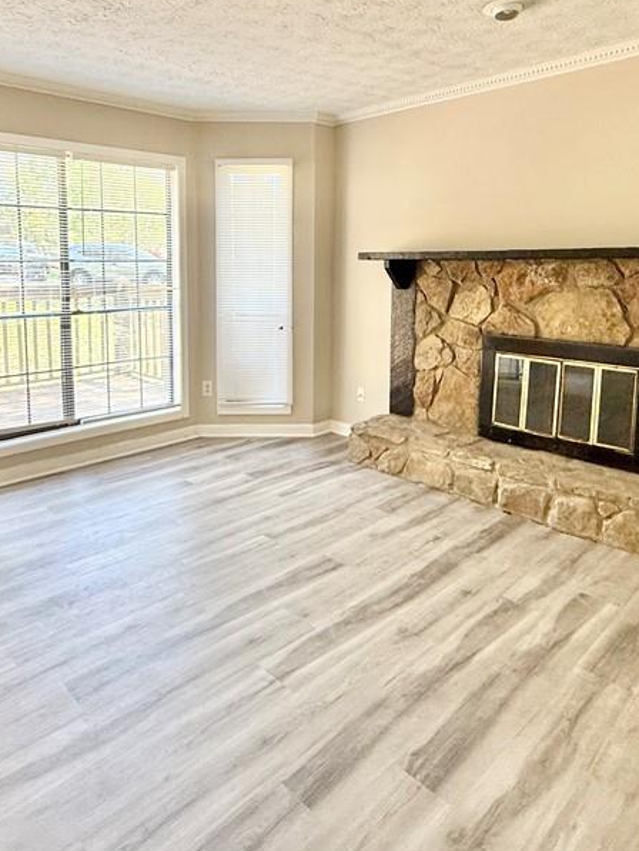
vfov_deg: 70.5
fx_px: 590
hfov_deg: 56.7
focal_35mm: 24
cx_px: 287
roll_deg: +0.1
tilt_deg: -5.9
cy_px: 324
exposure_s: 1/120
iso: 125
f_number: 2.2
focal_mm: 2.22
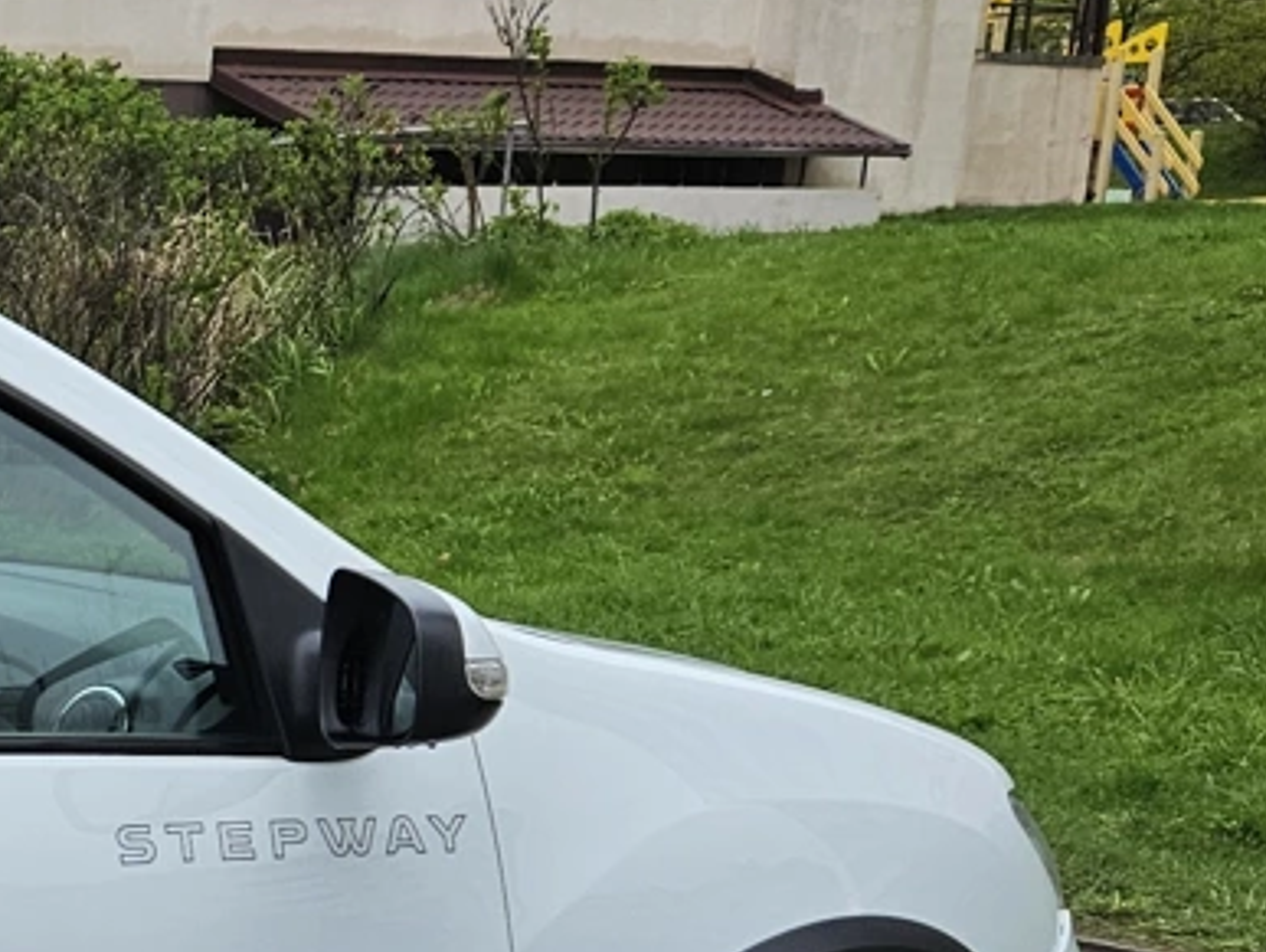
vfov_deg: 15.1
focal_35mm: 95
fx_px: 3478
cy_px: 1076
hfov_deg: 17.4
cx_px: -906
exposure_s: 1/1399
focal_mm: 5.4
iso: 32
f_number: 1.8
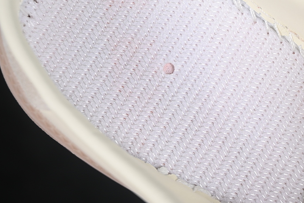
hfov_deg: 21.9
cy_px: 83
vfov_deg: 14.7
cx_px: 179
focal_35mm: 93
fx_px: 785
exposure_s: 1/80
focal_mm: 50
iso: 160
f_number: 7.1
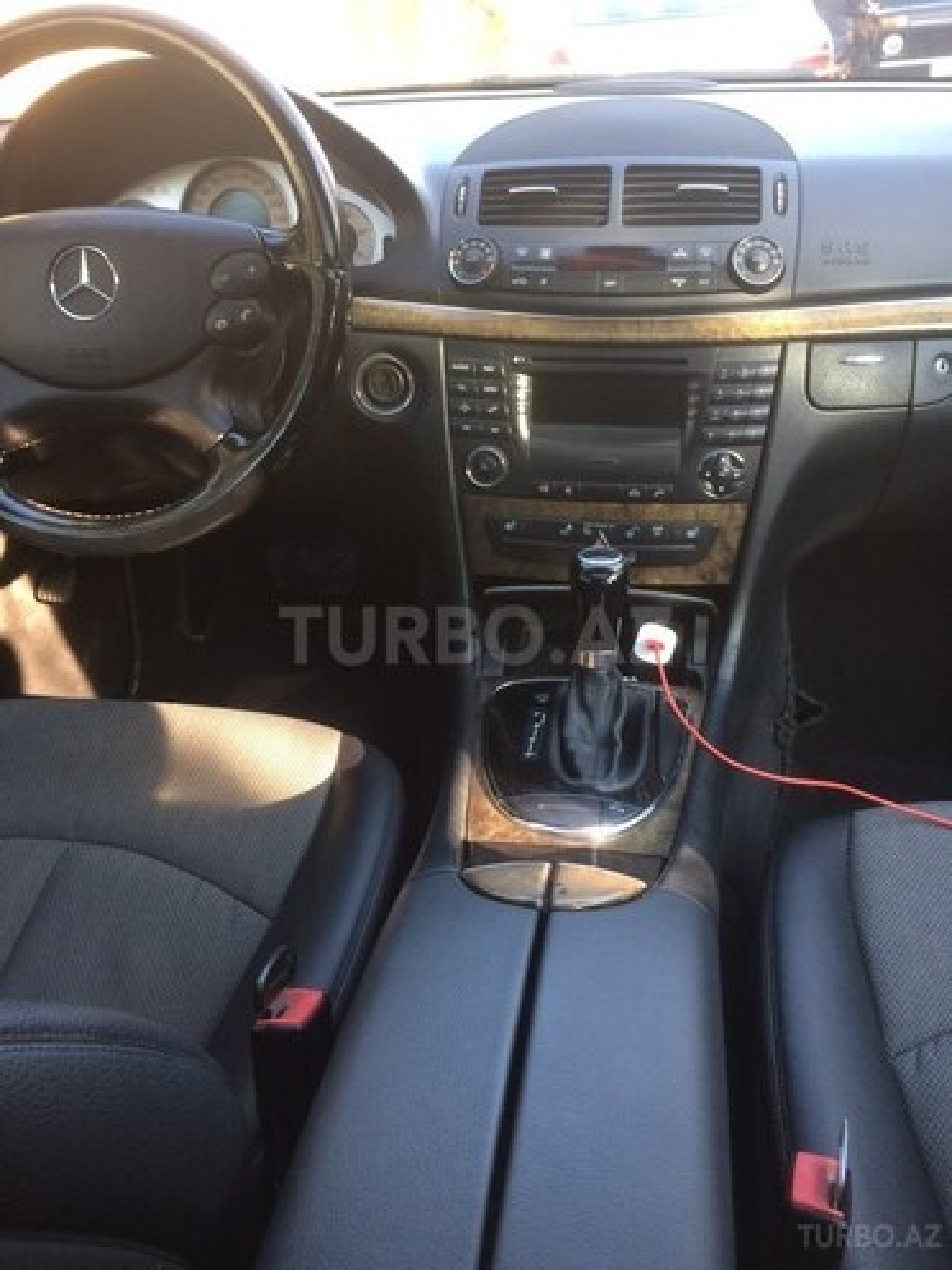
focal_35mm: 29
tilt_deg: -34.6
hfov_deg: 48.2
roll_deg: +9.0
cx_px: 476
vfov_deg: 61.7
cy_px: 635
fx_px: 1063
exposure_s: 1/33
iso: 32
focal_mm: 4.15
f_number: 2.2
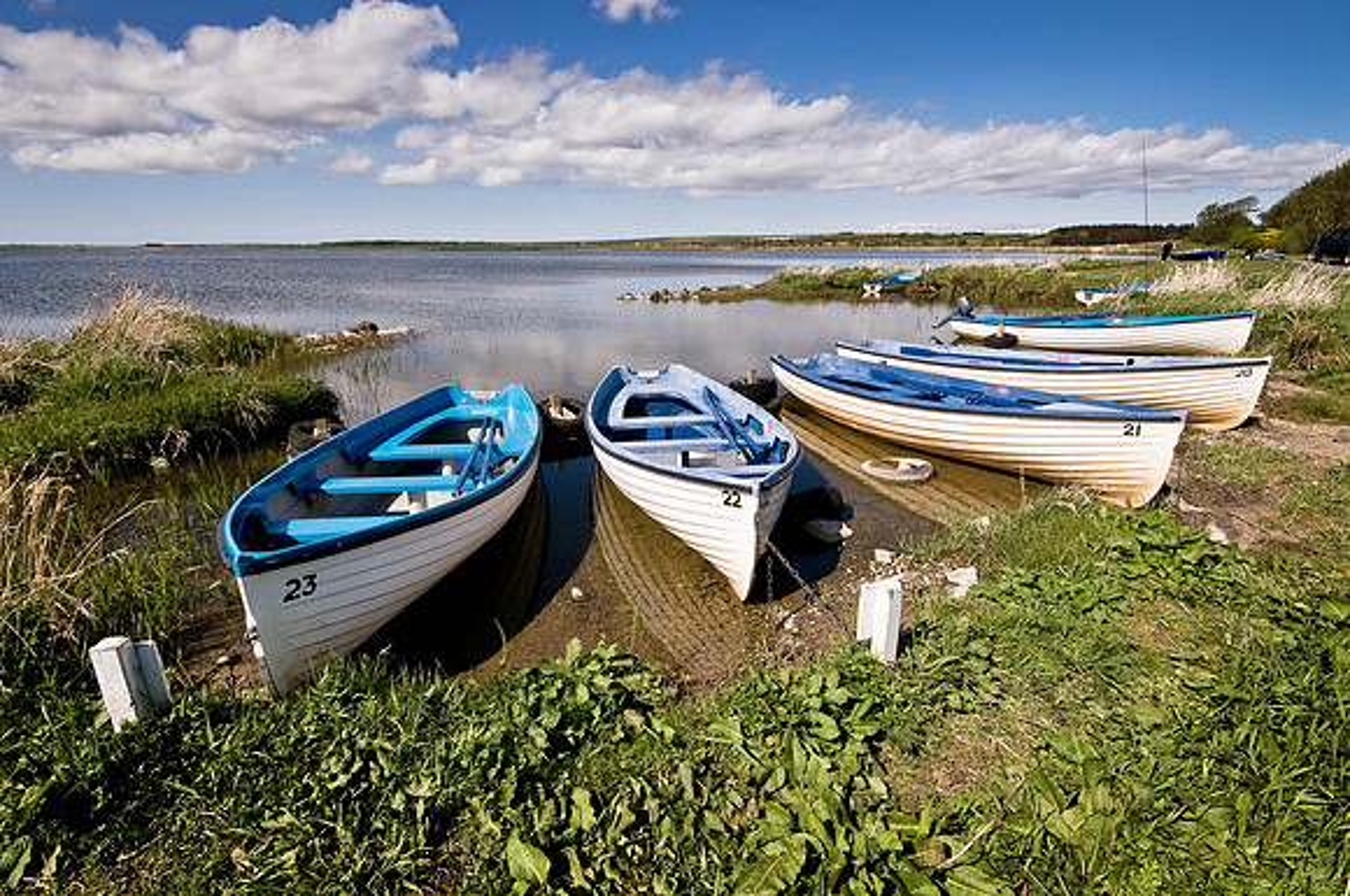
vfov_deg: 71.9
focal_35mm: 16
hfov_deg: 95.1
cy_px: 448
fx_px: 618
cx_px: 675
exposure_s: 1/640
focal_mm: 11
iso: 400
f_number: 14
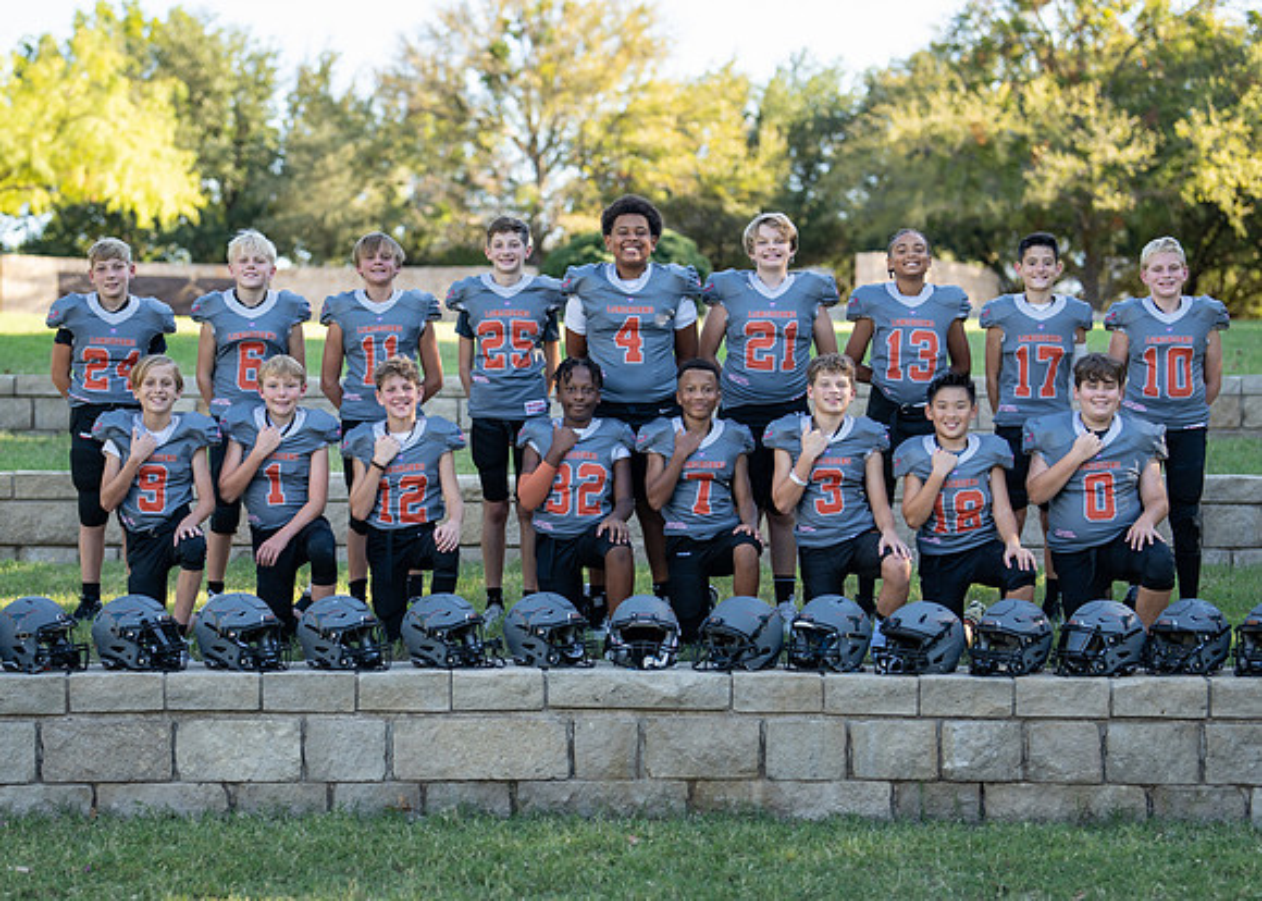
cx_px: 547
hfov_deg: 28.1
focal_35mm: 70
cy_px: 568
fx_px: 2515
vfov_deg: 20.3
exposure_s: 1/640
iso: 100
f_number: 1.6
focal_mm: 50
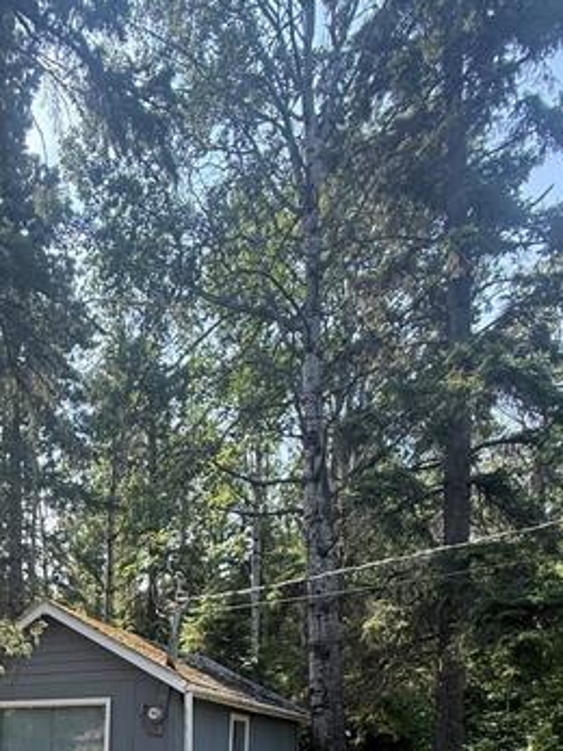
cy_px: 773
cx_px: -2
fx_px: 673
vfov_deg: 47.1
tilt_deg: +0.1
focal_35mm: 31
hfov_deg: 39.9
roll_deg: -2.7
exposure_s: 1/289
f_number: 2.2
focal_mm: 2.22
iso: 64
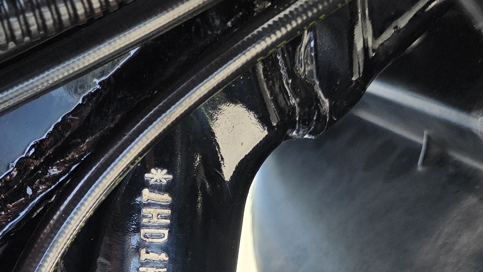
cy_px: 410
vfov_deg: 14.0
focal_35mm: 81
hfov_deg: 26.0
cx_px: 138
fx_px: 1037
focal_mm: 6.3
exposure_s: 1/180
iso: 50
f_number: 1.7
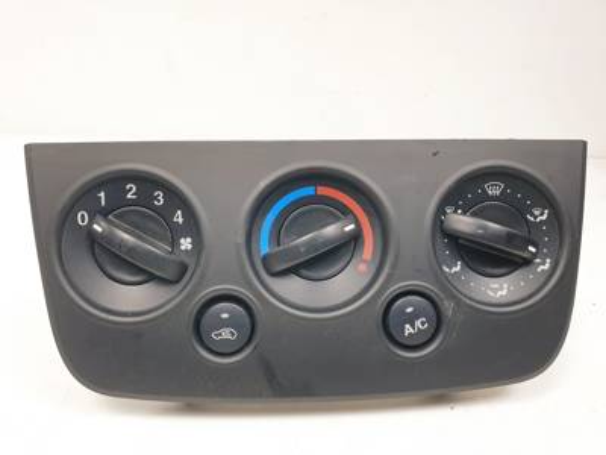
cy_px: 228
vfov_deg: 53.1
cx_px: 303
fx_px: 455
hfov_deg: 67.3
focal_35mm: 26
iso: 50
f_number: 2.4
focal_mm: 4.3
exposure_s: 1/147
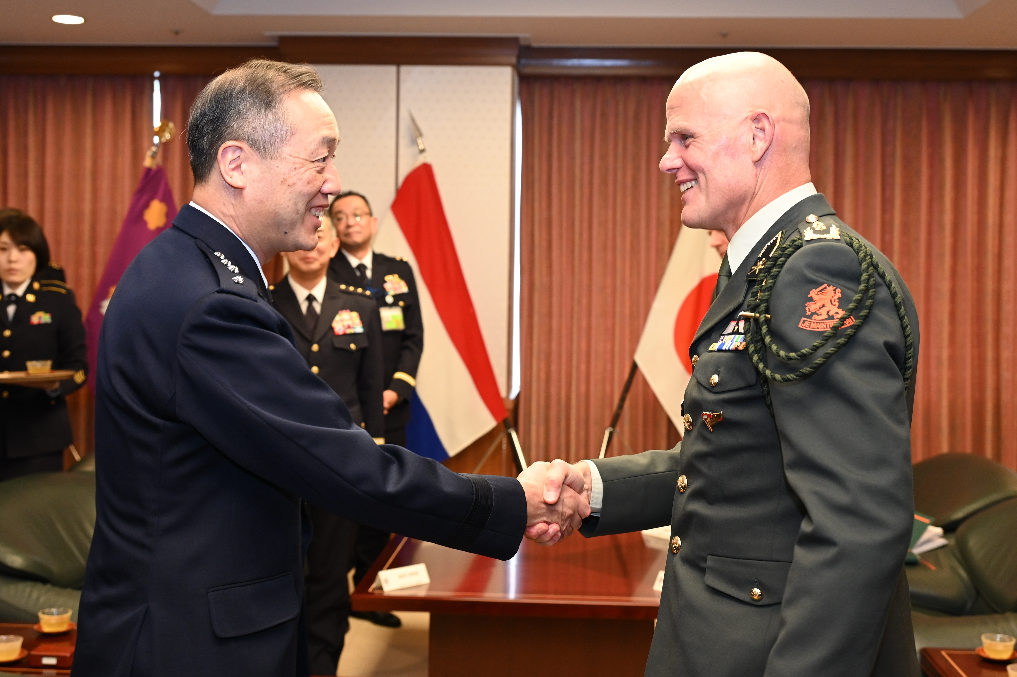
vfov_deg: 36.8
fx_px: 1016
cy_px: 338
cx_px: 508
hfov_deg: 53.2
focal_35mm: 36
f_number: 4
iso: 2000
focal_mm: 36
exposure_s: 1/200
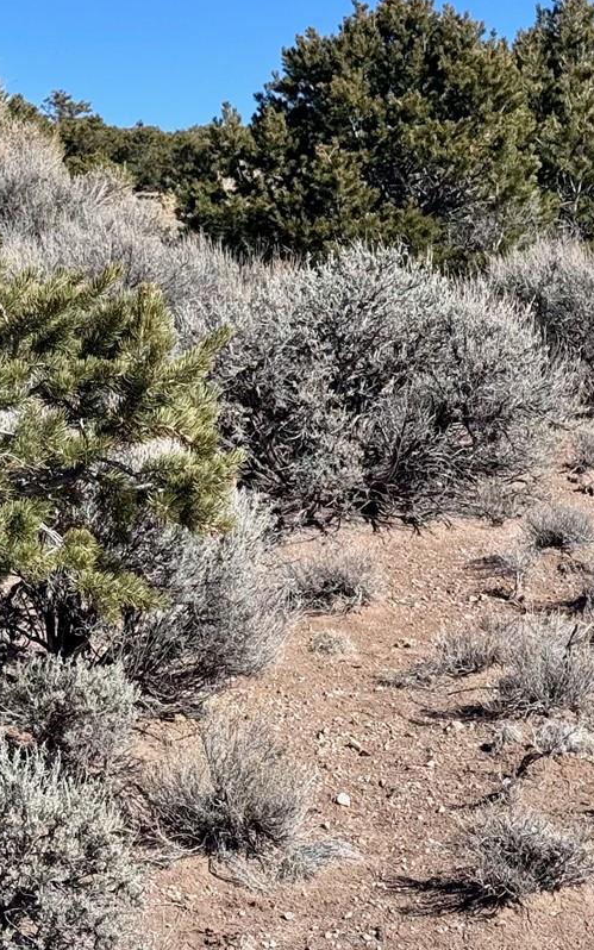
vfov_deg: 20.4
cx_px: 523
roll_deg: +0.7
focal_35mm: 102
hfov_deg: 12.7
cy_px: 369
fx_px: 2641
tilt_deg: -1.0
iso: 64
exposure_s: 1/4049
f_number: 1.78
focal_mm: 6.76
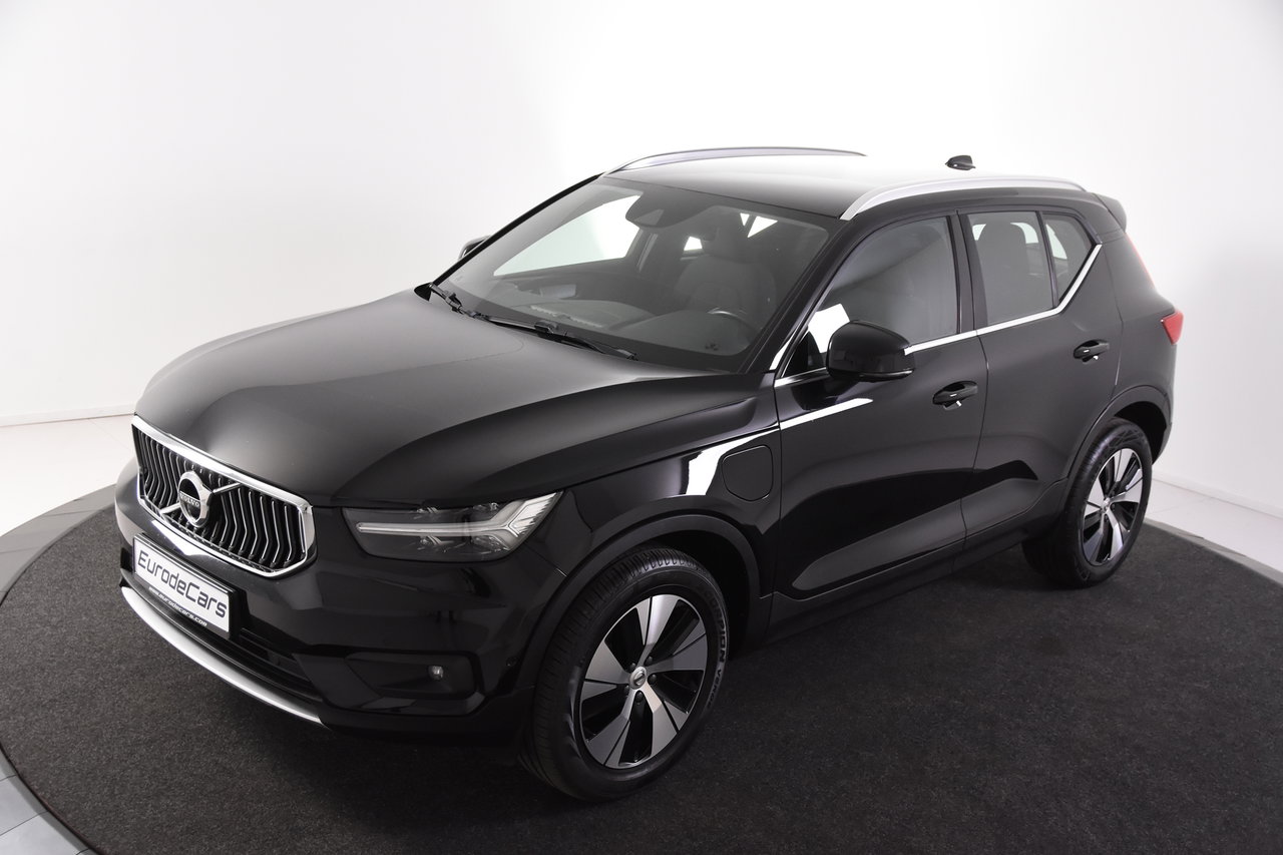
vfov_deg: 34.2
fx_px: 1390
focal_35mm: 39
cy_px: 428
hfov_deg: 49.6
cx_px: 642
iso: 1600
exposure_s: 1/80
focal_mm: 26
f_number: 4.5
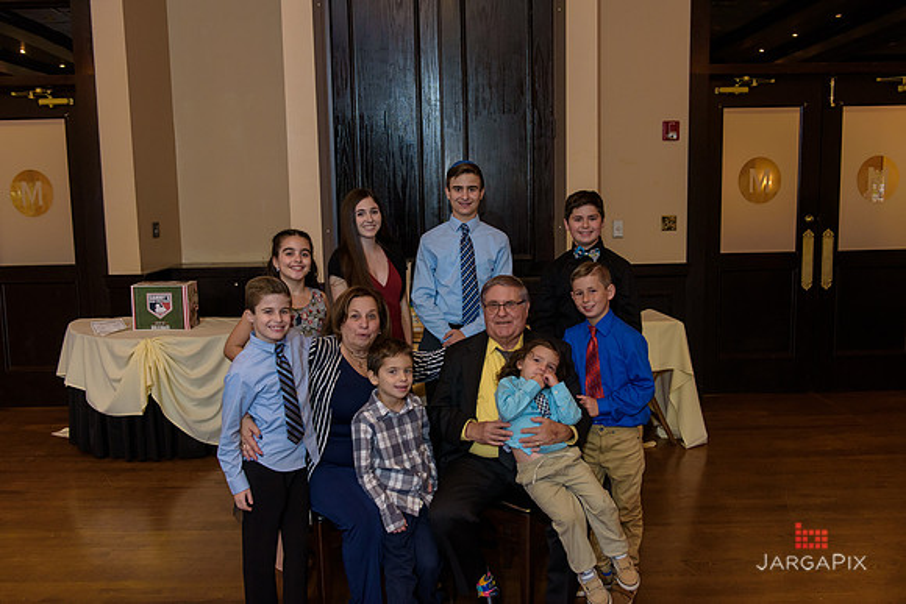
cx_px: 453
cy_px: 302
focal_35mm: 32
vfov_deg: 41.1
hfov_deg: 58.7
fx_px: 805
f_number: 3.2
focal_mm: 32
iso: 1600
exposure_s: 1/125
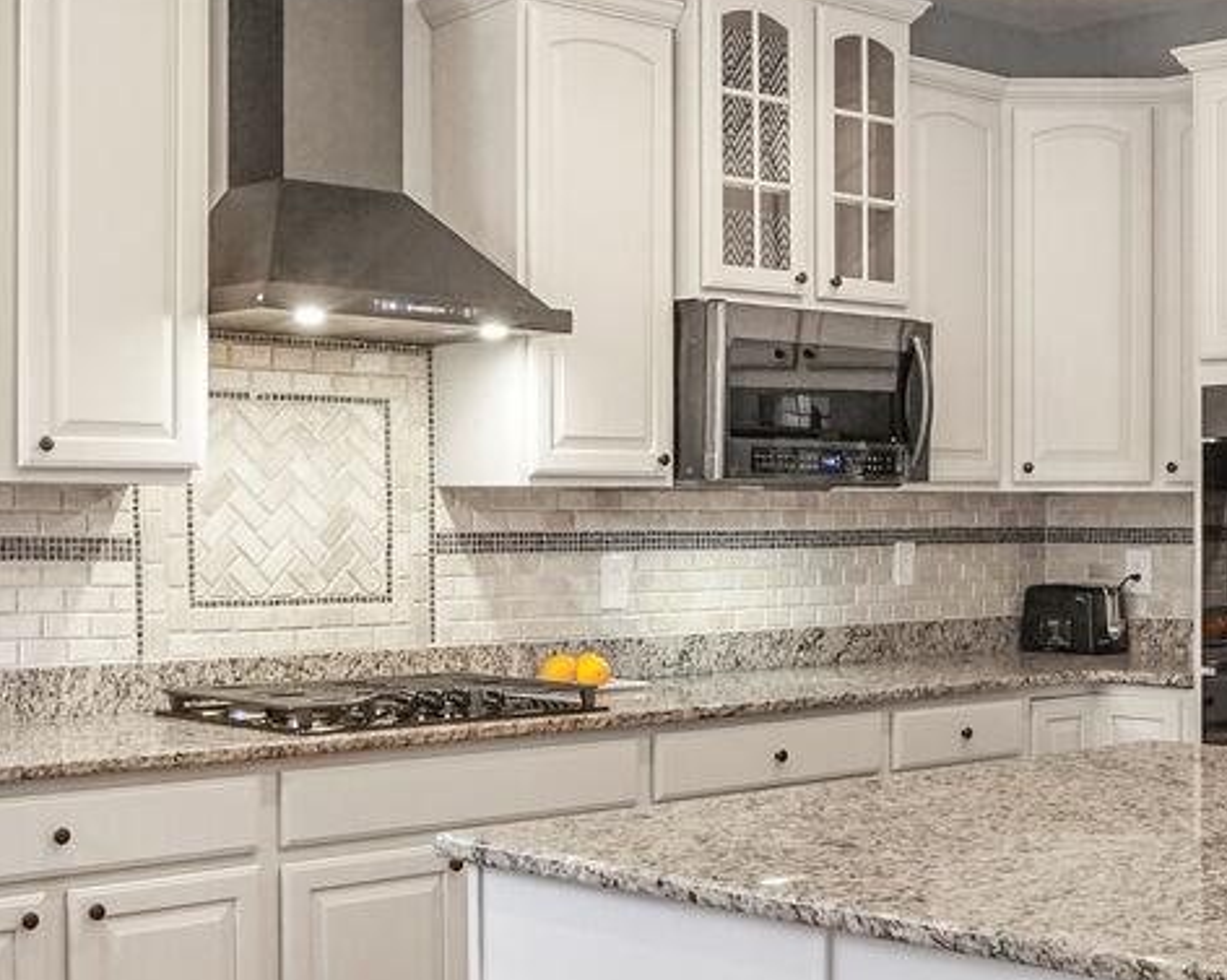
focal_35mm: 55
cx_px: 743
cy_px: 543
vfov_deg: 27.6
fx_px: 1996
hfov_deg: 34.0
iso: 1250
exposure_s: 1/10
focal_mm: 16
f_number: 8
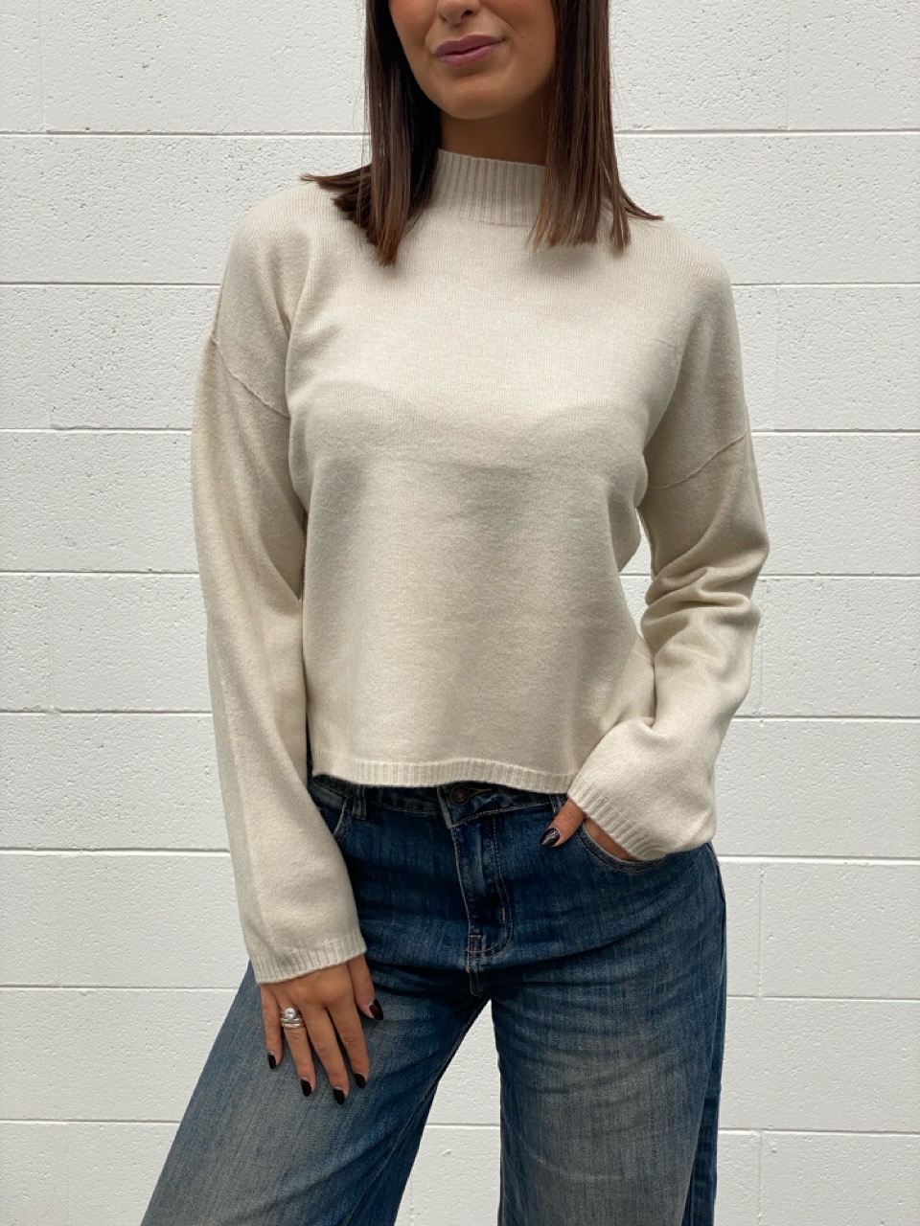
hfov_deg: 28.0
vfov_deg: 36.8
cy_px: 613
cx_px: 460
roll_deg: -0.4
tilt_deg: -6.9
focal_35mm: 52
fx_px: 1843
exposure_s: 1/122
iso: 40
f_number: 2
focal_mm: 6
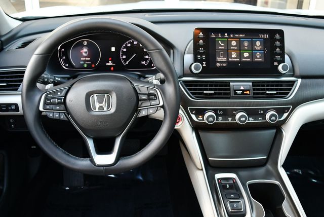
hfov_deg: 53.1
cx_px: 162
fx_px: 324
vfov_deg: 36.9
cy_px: 108
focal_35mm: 36
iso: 800
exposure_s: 1/160
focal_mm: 18
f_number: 3.5
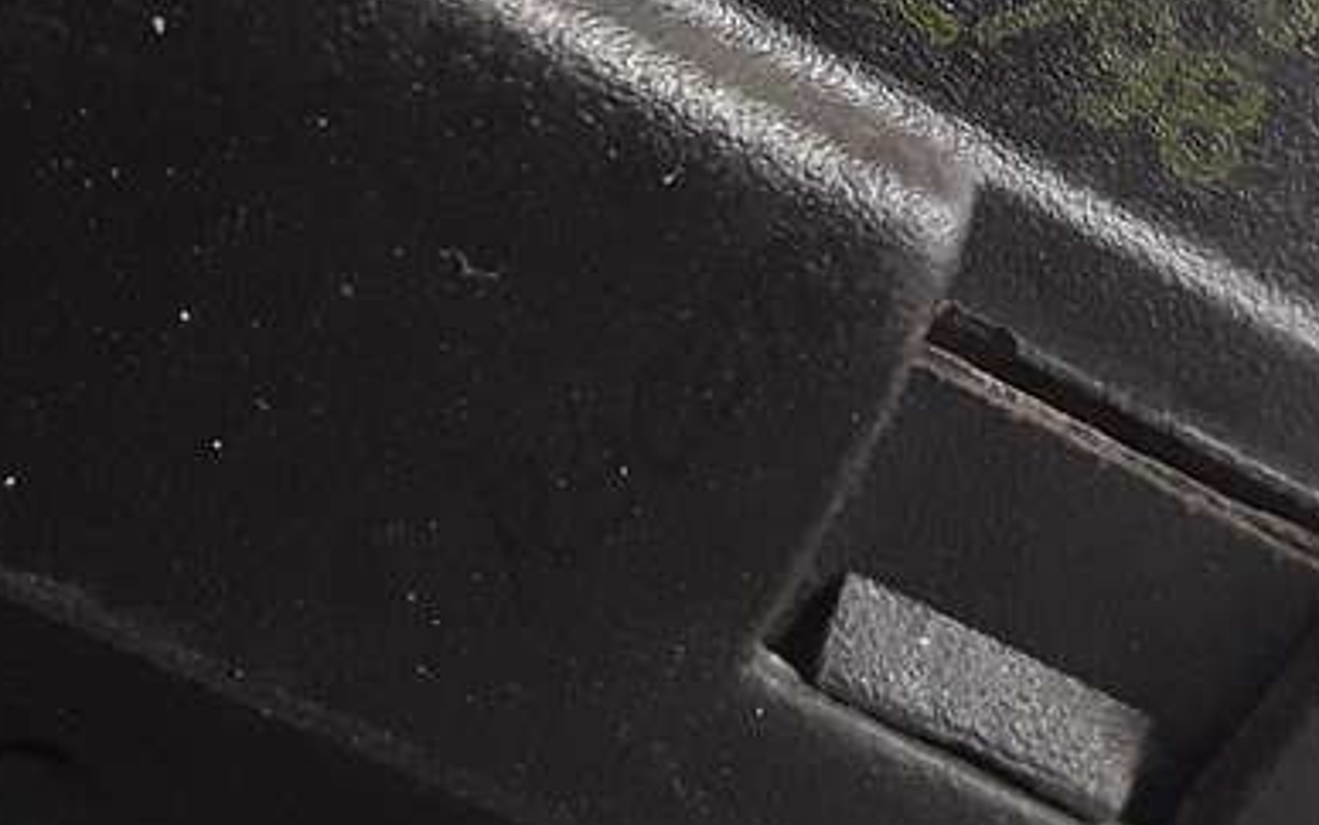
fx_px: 3415
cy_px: 27
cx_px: 1050
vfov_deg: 13.6
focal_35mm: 95
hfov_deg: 21.6
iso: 160
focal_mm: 3.7
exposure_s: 1/20
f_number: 1.9
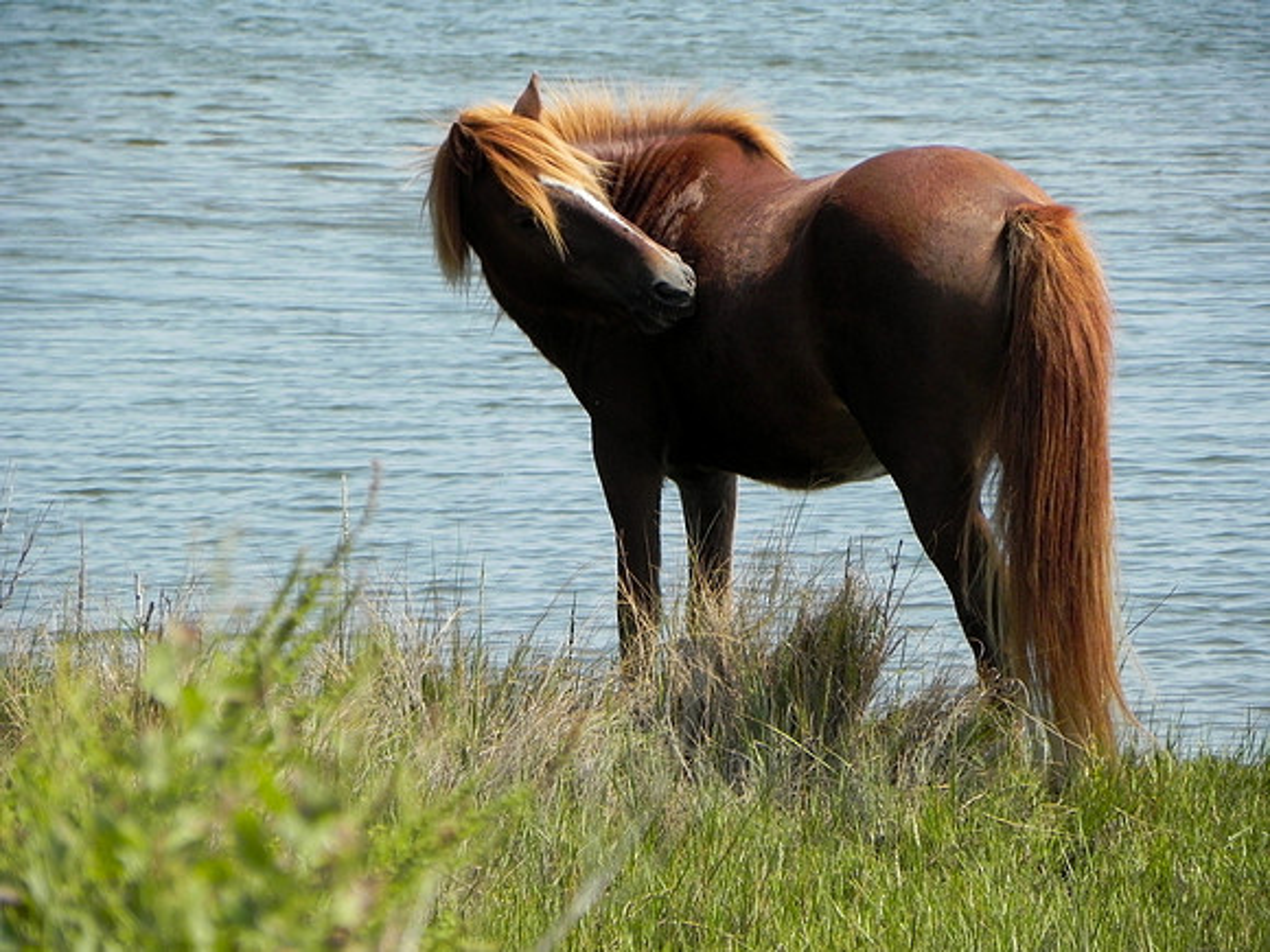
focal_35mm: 377
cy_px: 476
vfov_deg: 3.9
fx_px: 13831
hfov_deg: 5.3
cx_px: 635
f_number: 5
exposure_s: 1/1000
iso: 200
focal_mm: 67.2
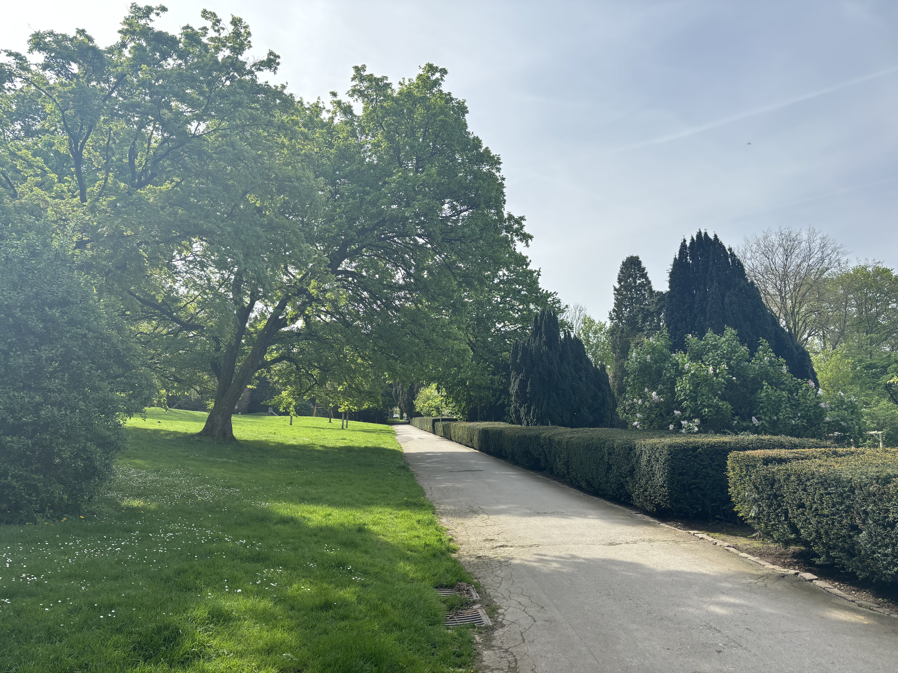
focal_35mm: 26
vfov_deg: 53.1
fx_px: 674
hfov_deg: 67.3
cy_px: 336
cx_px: 449
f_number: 1.6
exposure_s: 1/1311
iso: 50
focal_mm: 5.96
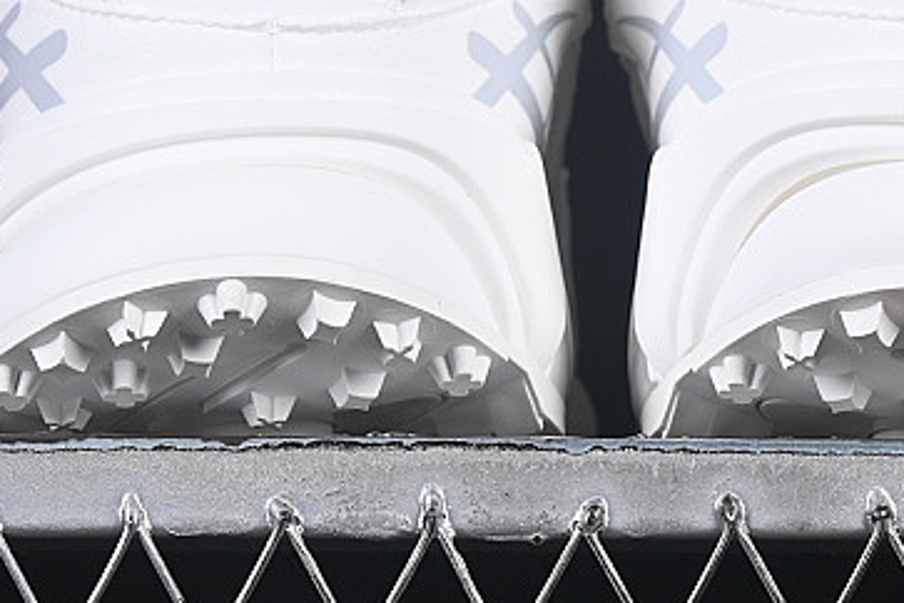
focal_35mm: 223
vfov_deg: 6.1
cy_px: -122
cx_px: 613
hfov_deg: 9.2
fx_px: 5599
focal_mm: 50
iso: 160
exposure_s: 1/80
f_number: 8
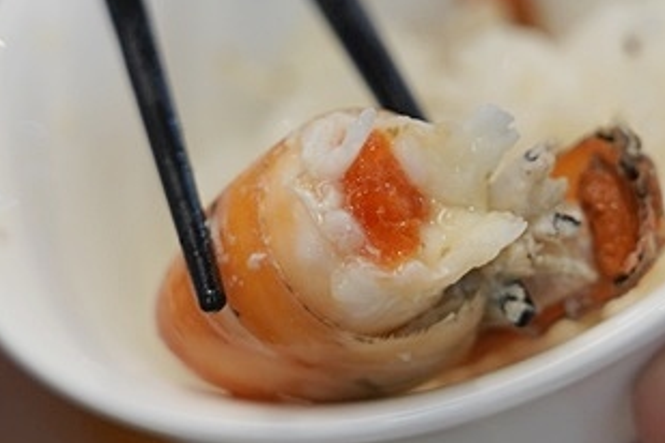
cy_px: 40
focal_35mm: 202
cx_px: 394
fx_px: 3731
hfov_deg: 10.2
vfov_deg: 6.8
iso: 800
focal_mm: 78
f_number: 5
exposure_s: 1/80
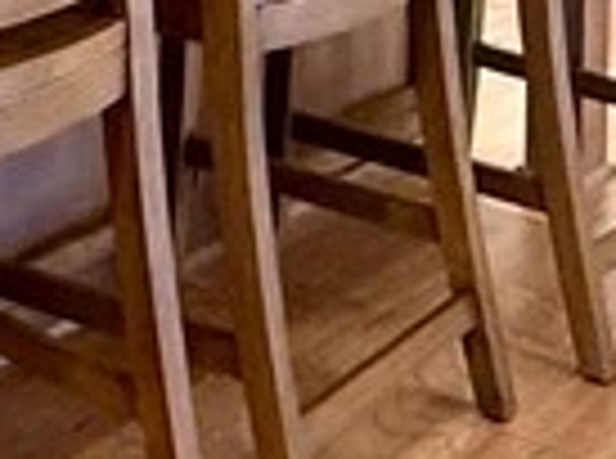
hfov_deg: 18.5
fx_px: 1864
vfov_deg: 12.5
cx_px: 90
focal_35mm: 105
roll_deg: -0.2
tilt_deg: -1.1
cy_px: -436
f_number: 2.2
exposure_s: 1/60
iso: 320
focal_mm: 2.22
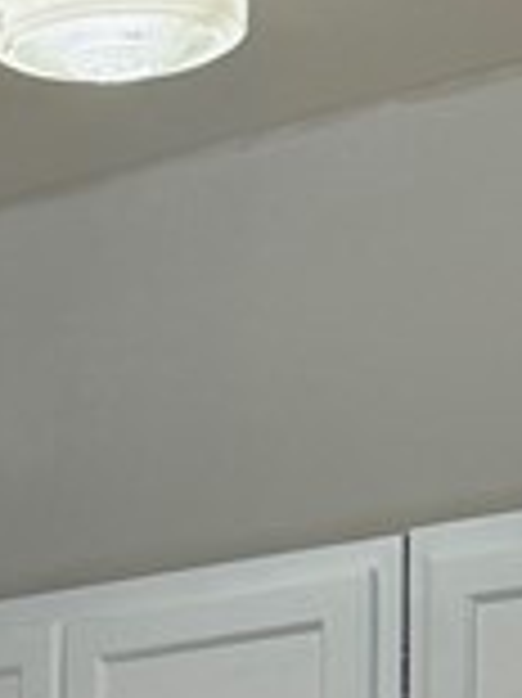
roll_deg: +0.2
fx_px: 3201
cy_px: 1274
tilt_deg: -4.0
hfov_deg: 8.8
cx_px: -558
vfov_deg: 11.5
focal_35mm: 159
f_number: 1.78
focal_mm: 6.76
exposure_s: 1/120
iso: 100
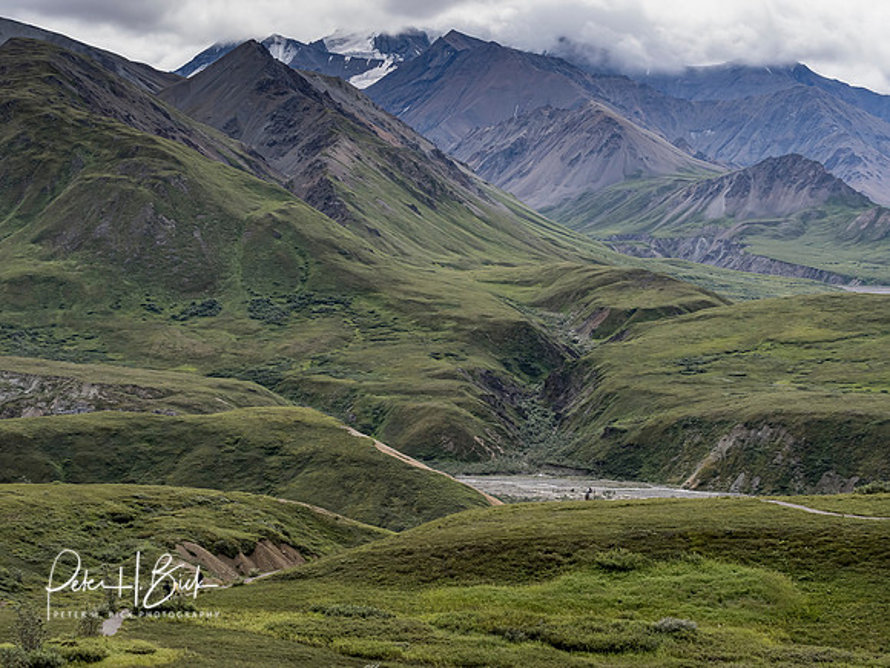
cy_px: 334
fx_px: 2057
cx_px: 445
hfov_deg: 24.4
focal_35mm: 80
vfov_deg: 18.4
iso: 500
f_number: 8
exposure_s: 1/640
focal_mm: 40
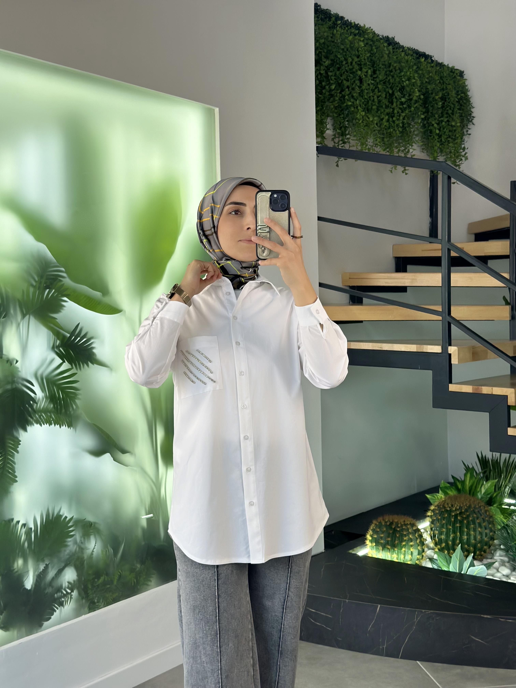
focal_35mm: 48
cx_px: 258
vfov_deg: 39.7
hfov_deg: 30.3
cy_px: 344
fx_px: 954
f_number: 1.78
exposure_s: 1/439
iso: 80
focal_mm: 6.86
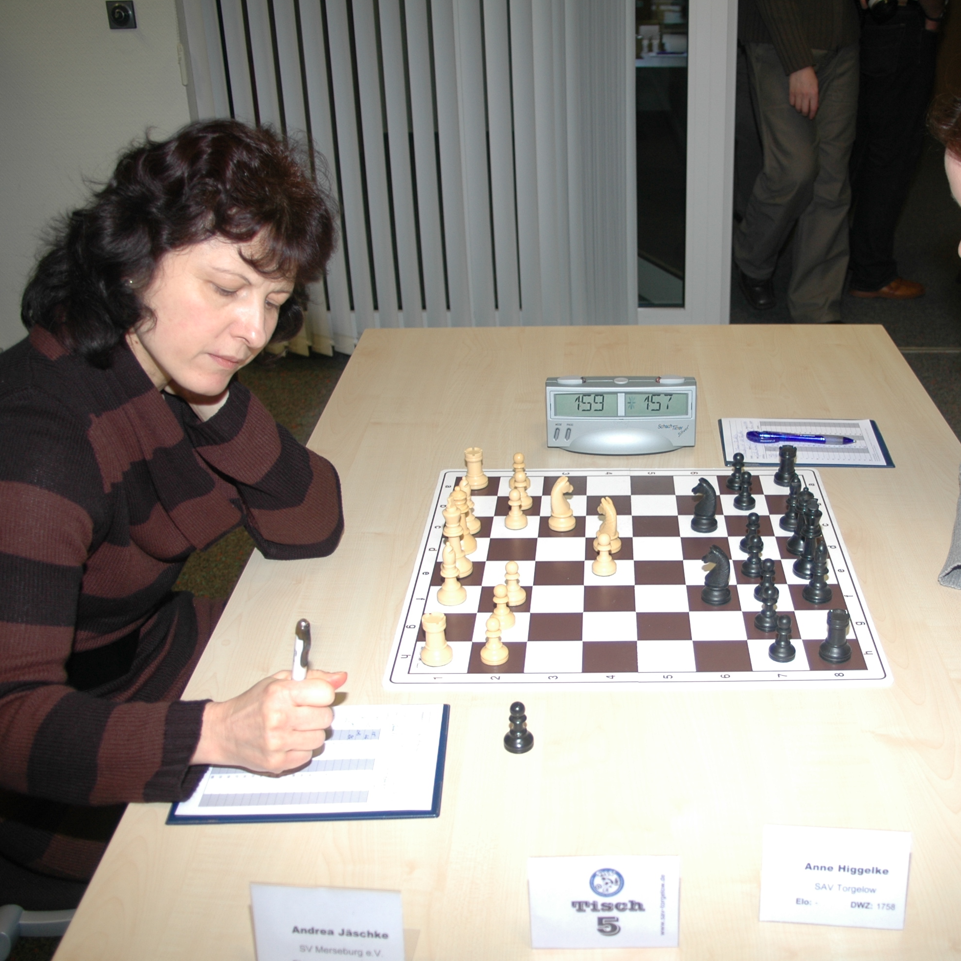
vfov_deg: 42.8
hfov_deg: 42.3
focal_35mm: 39
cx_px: 631
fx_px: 1225
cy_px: 489
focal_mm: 20
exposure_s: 1/60
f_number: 4
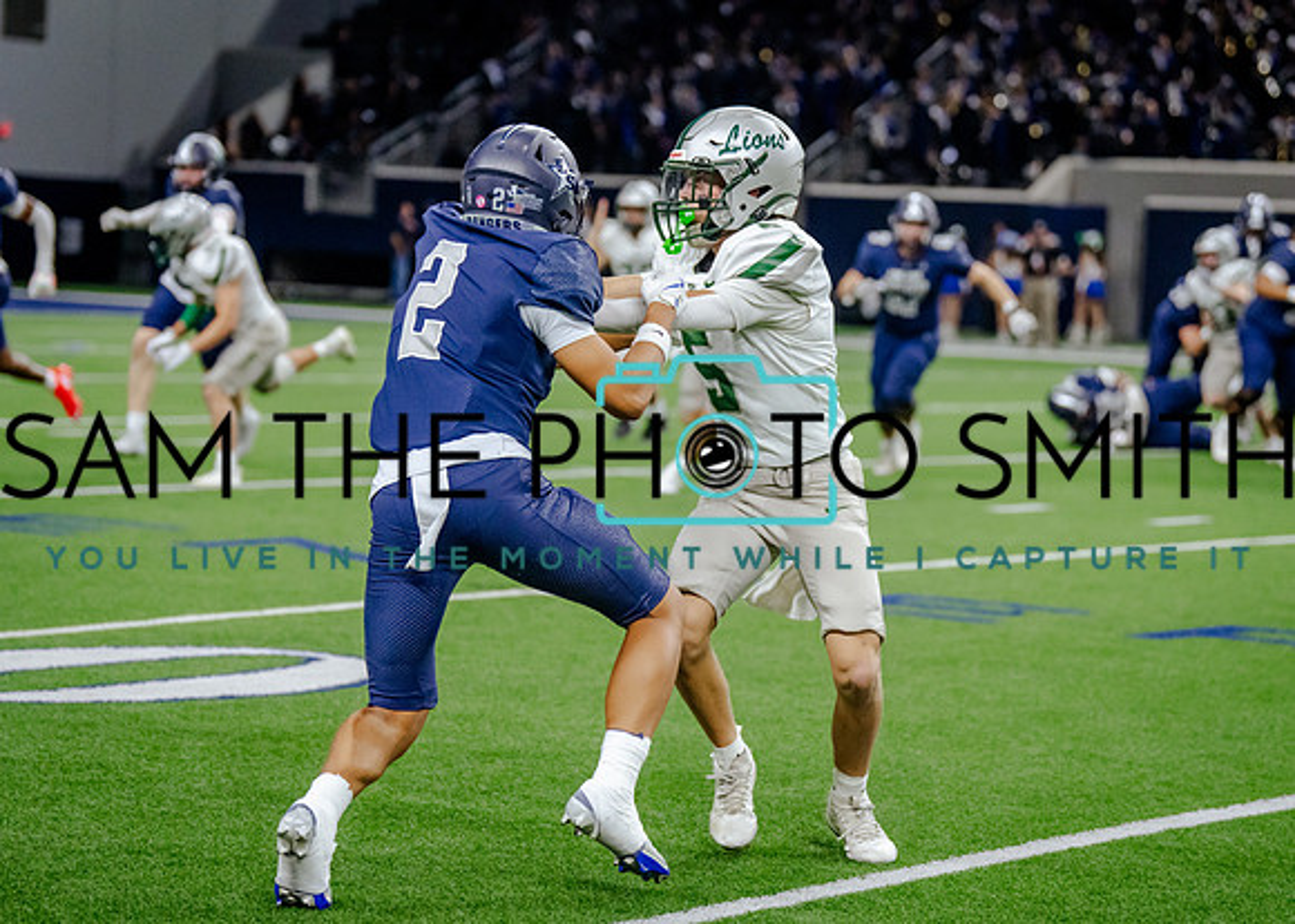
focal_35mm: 121
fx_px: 4454
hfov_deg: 16.5
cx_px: 654
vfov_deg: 11.8
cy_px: 441
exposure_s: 1/1250
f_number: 2.8
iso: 3200
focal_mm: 102
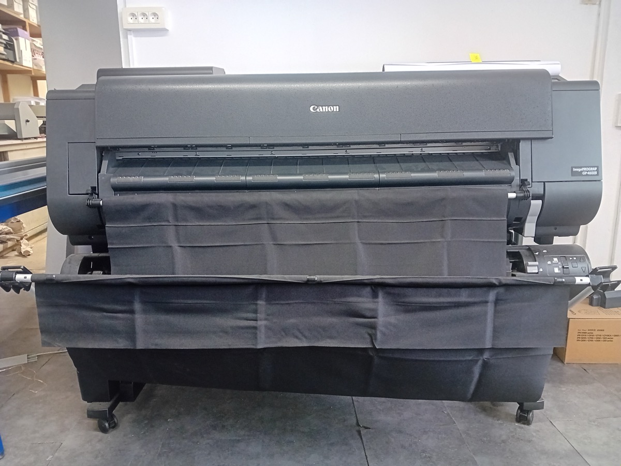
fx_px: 466
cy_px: 233
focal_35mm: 26
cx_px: 310
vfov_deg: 53.1
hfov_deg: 67.3
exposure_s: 1/25
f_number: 1.8
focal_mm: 3.98
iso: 640
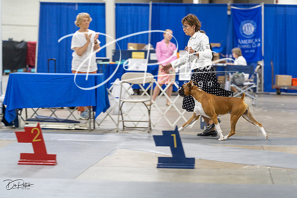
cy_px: 99
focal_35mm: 124
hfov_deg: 16.5
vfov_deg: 11.1
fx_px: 1023
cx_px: 148
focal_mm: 124
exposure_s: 1/160
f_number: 2.8
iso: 2000
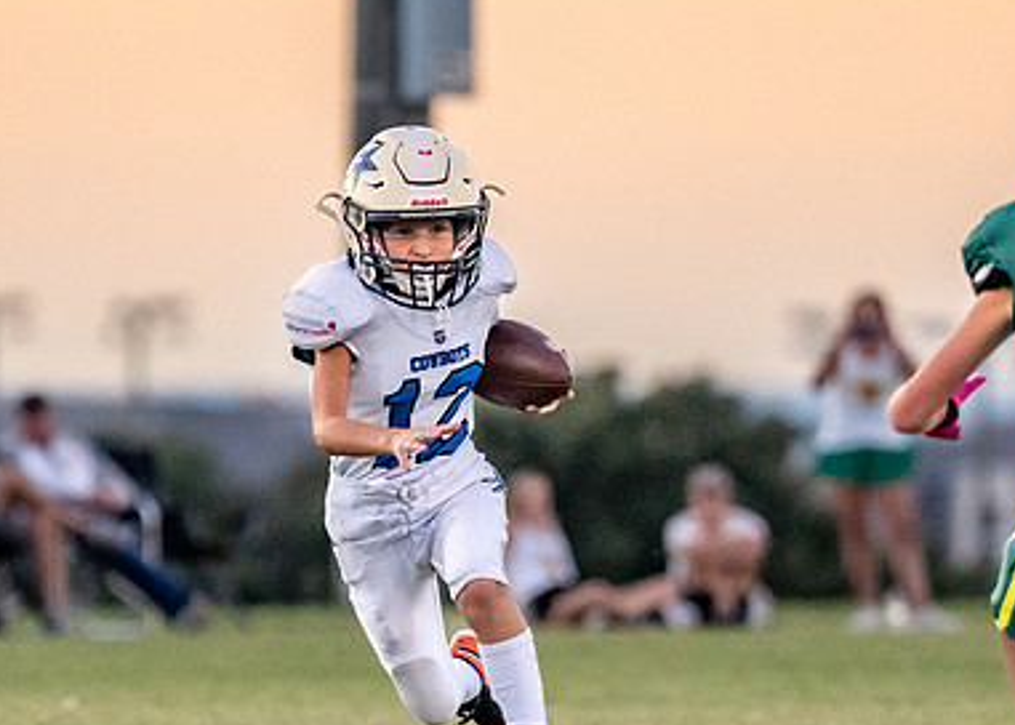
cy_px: 414
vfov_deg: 2.2
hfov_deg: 3.0
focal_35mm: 662
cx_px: 383
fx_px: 19080
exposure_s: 1/1600
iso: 2500
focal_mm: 200
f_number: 2.8
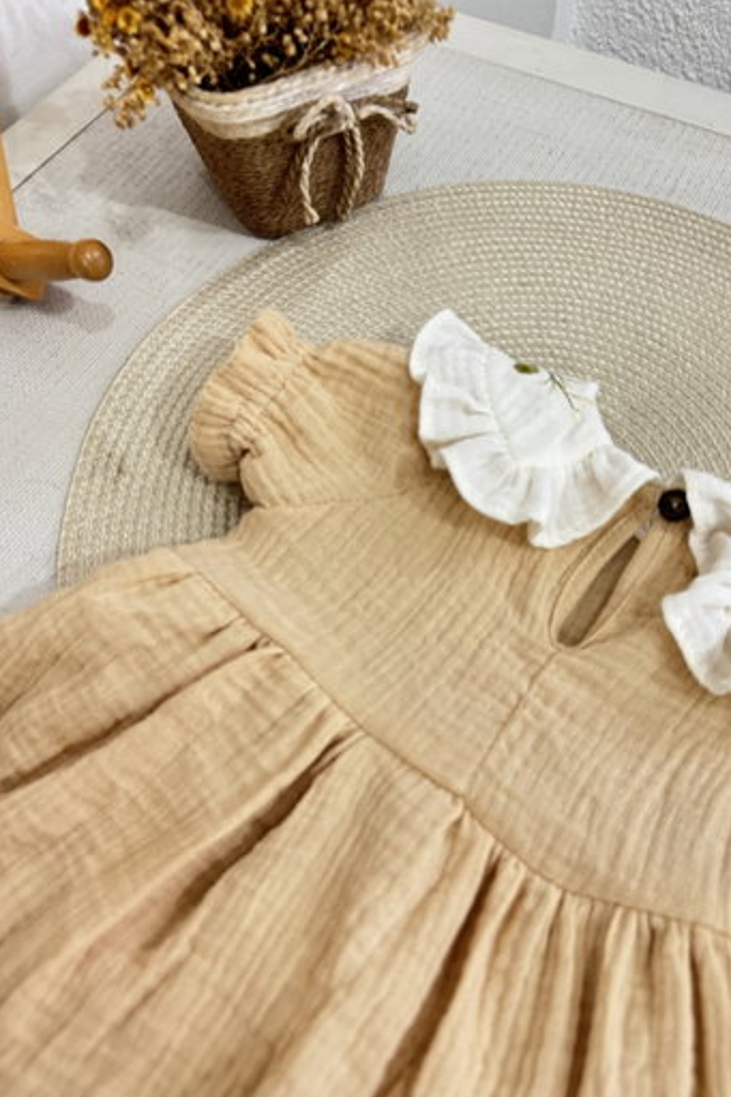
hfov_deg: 49.4
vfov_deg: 69.4
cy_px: 569
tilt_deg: -62.2
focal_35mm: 26
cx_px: 407
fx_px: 792
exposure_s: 1/50
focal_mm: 6.76
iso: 250
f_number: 1.78
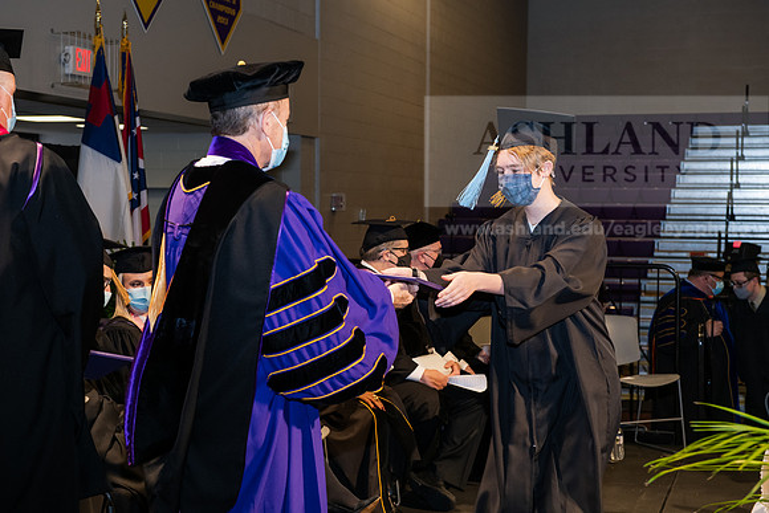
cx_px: 384
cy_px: 256
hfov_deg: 32.4
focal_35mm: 62
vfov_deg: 21.9
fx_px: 1325
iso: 1600
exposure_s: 1/200
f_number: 6.3
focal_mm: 62
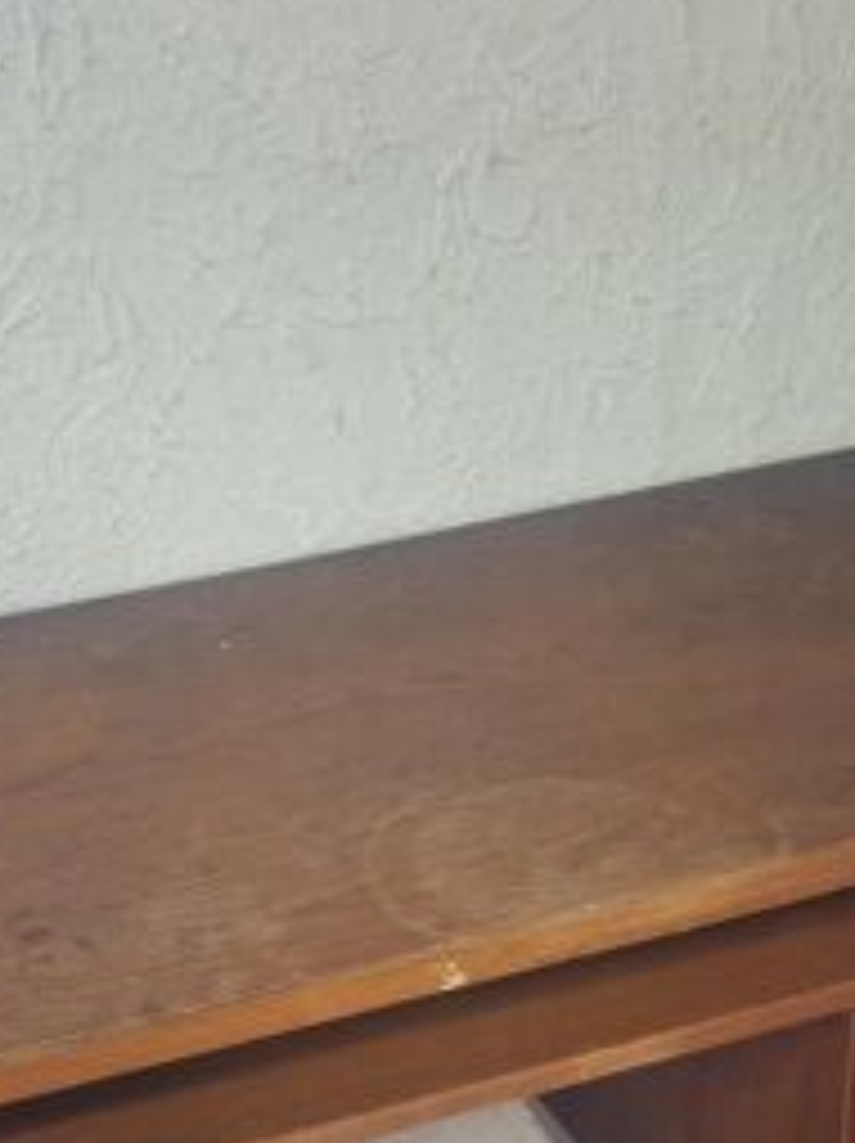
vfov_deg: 31.6
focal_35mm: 58
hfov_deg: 25.1
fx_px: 1913
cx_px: 292
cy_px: 1048
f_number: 1.8
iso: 320
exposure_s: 1/20
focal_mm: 5.54
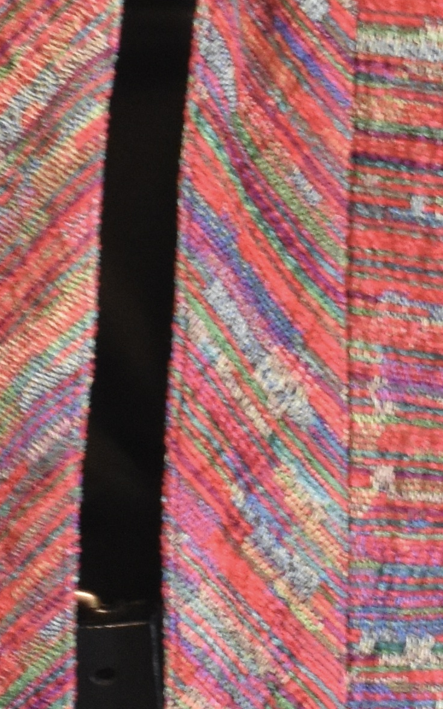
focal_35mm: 227
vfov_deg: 9.2
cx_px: 62
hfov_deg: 5.8
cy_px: 564
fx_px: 4376
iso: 1600
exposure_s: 1/25
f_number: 13
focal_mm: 29
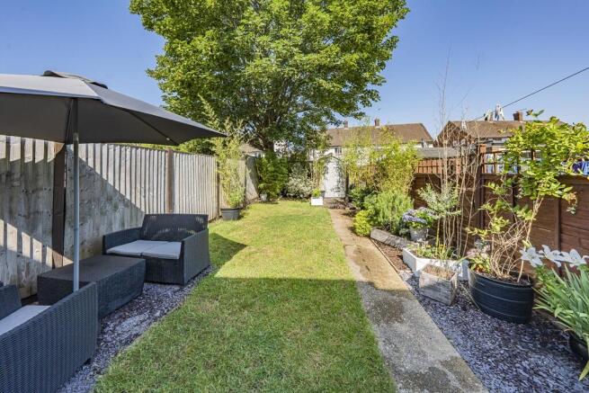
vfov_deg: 90.0
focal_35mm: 12
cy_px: 196
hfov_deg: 112.6
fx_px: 196
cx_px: 294
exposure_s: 1/320
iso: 320
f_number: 9
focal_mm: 12
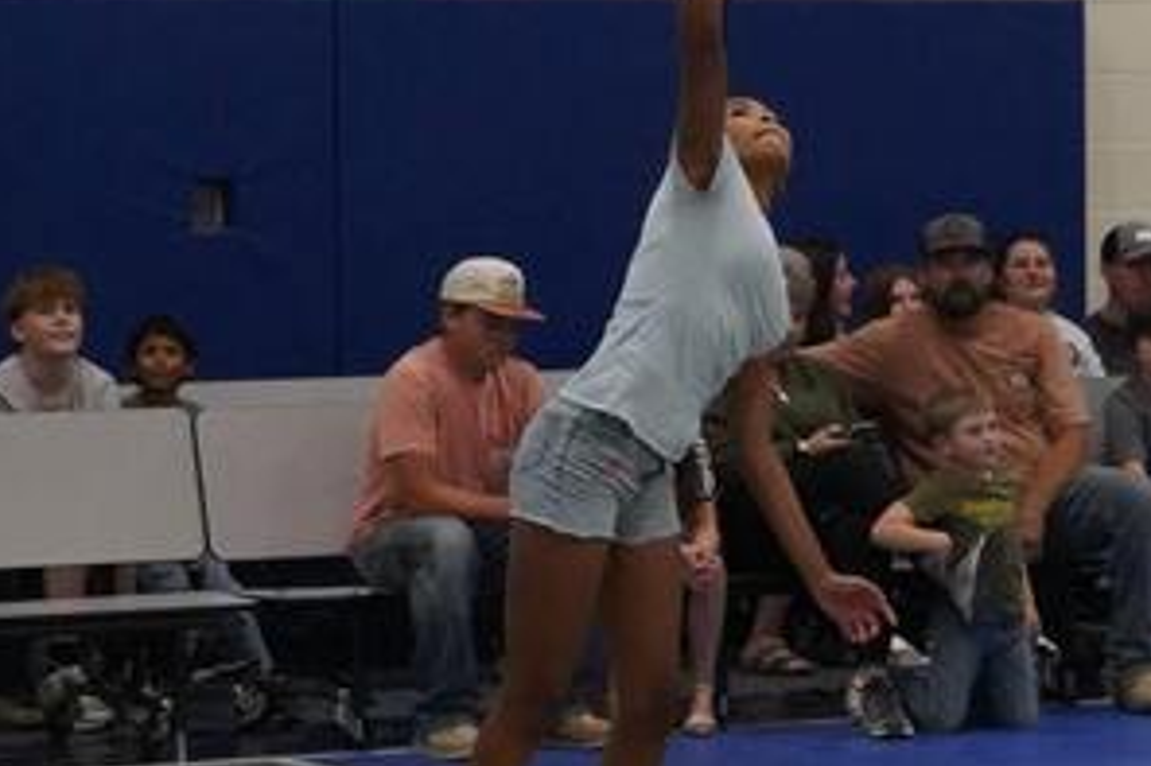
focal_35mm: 187
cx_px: 1100
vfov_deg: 7.3
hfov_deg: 10.9
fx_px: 5975
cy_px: 399
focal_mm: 54
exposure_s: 1/500
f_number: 5
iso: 12800
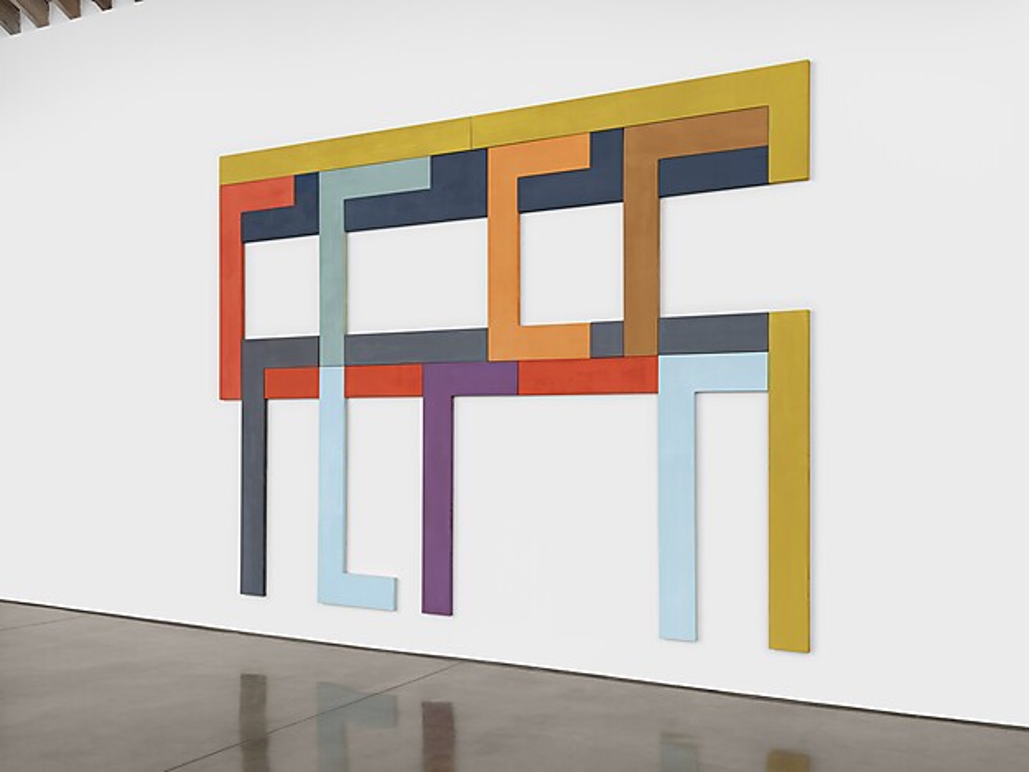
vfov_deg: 43.0
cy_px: 386
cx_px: 514
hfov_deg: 55.3
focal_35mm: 33
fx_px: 981
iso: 400
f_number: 10
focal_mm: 41.8
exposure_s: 1/100
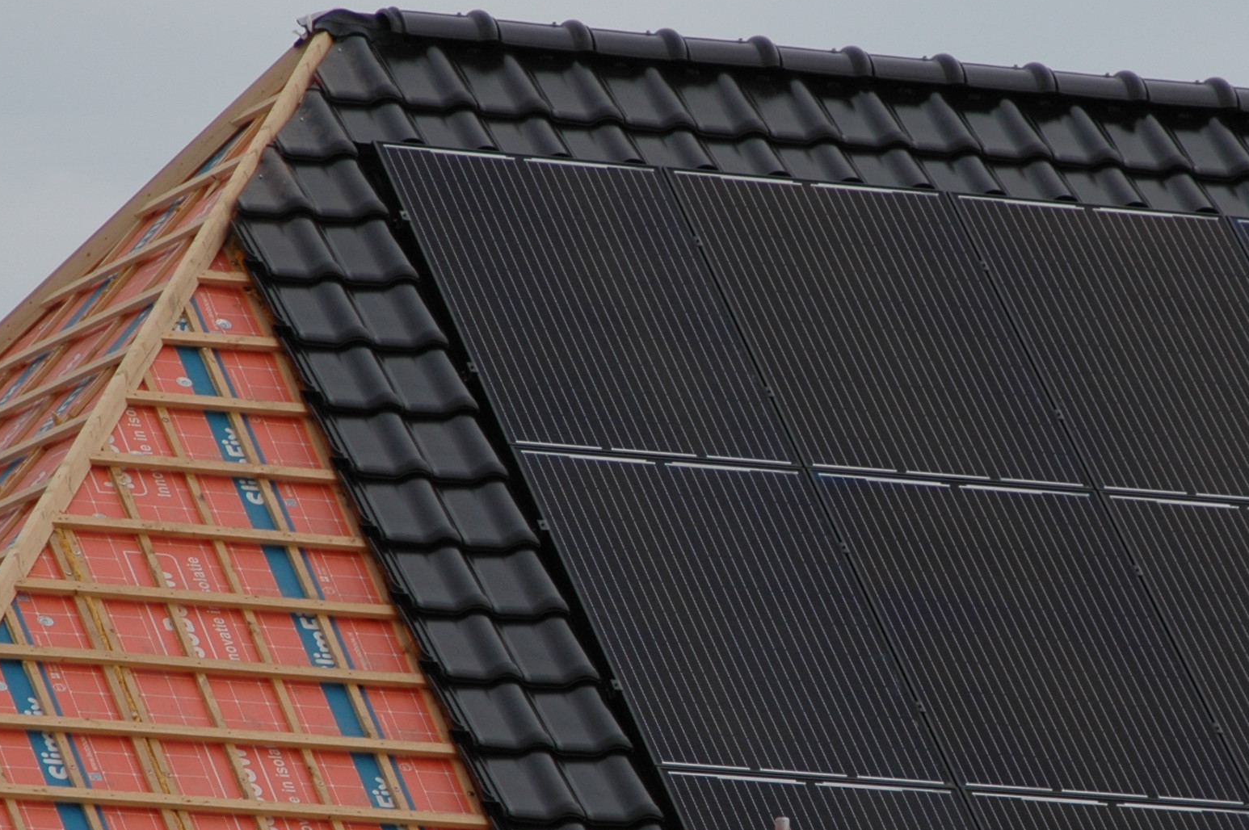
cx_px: 855
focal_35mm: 394
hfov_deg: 5.2
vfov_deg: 3.5
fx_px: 13657
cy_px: 615
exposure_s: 1/500
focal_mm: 135
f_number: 6.3
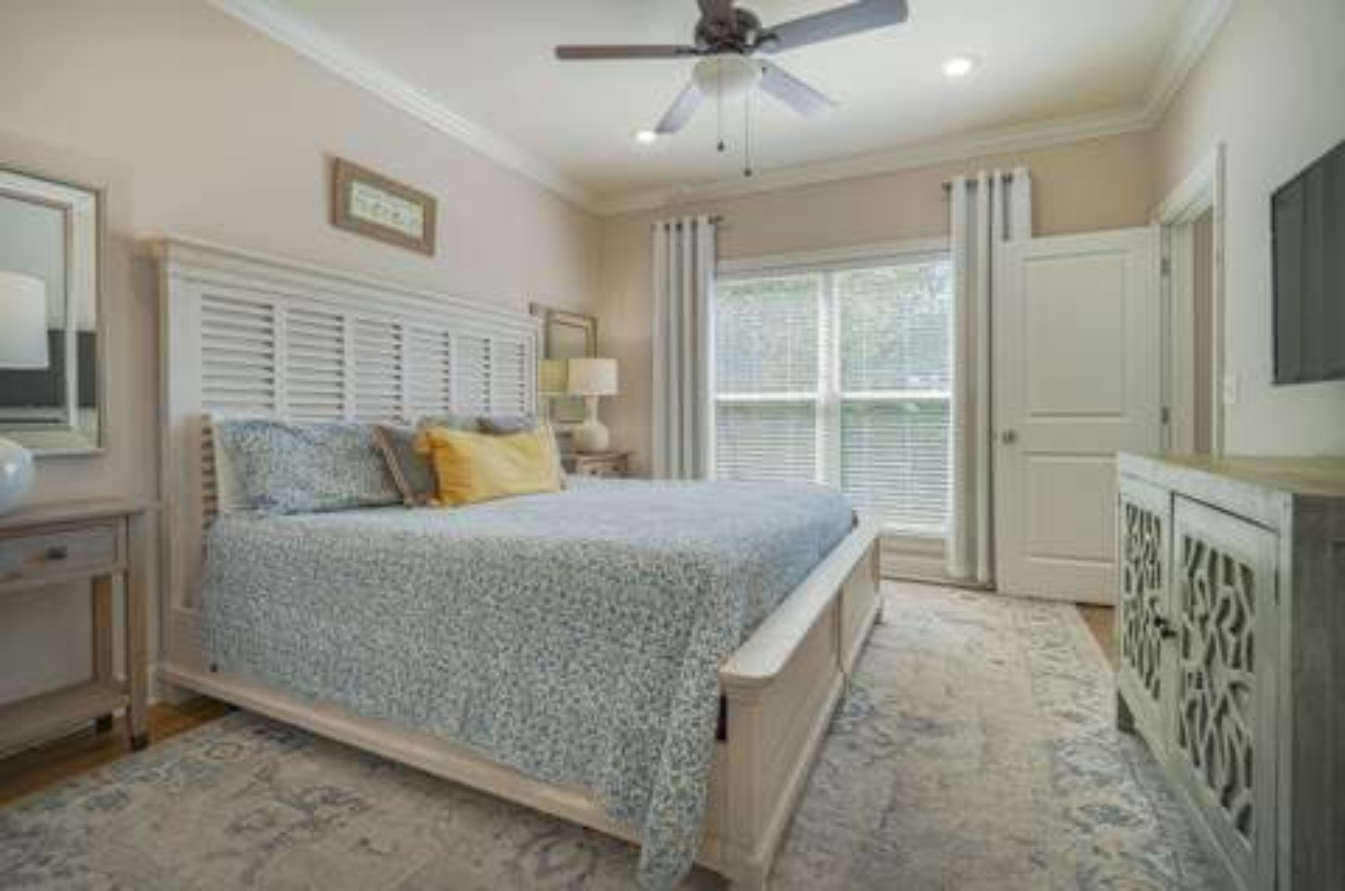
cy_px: 446
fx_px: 615
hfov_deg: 95.1
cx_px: 672
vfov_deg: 71.8
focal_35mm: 16
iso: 800
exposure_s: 1/30
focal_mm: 16.5
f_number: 4
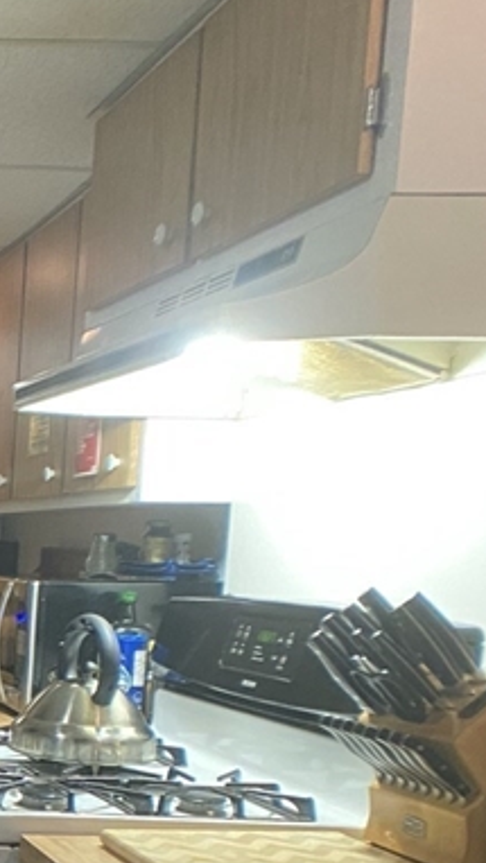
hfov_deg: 14.1
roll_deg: -1.2
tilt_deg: -8.4
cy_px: 698
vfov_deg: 27.3
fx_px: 1740
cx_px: -384
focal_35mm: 76
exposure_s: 1/40
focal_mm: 4.25
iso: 400
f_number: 1.8
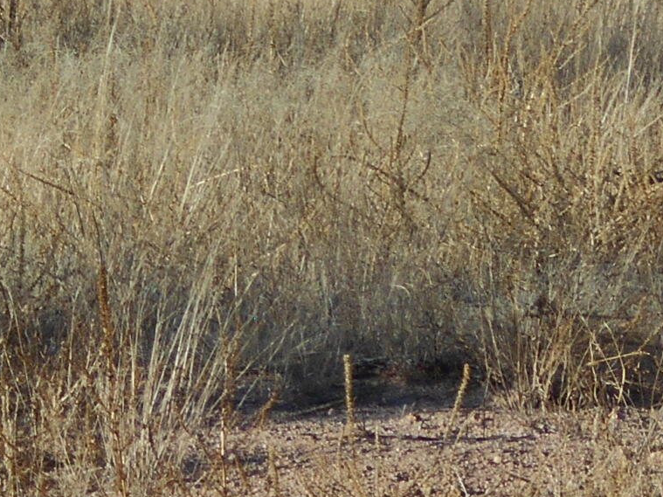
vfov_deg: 2.9
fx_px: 9843
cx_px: -24
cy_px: -49
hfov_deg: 3.9
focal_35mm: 514
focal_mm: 23
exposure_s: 1/250
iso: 80
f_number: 6.5
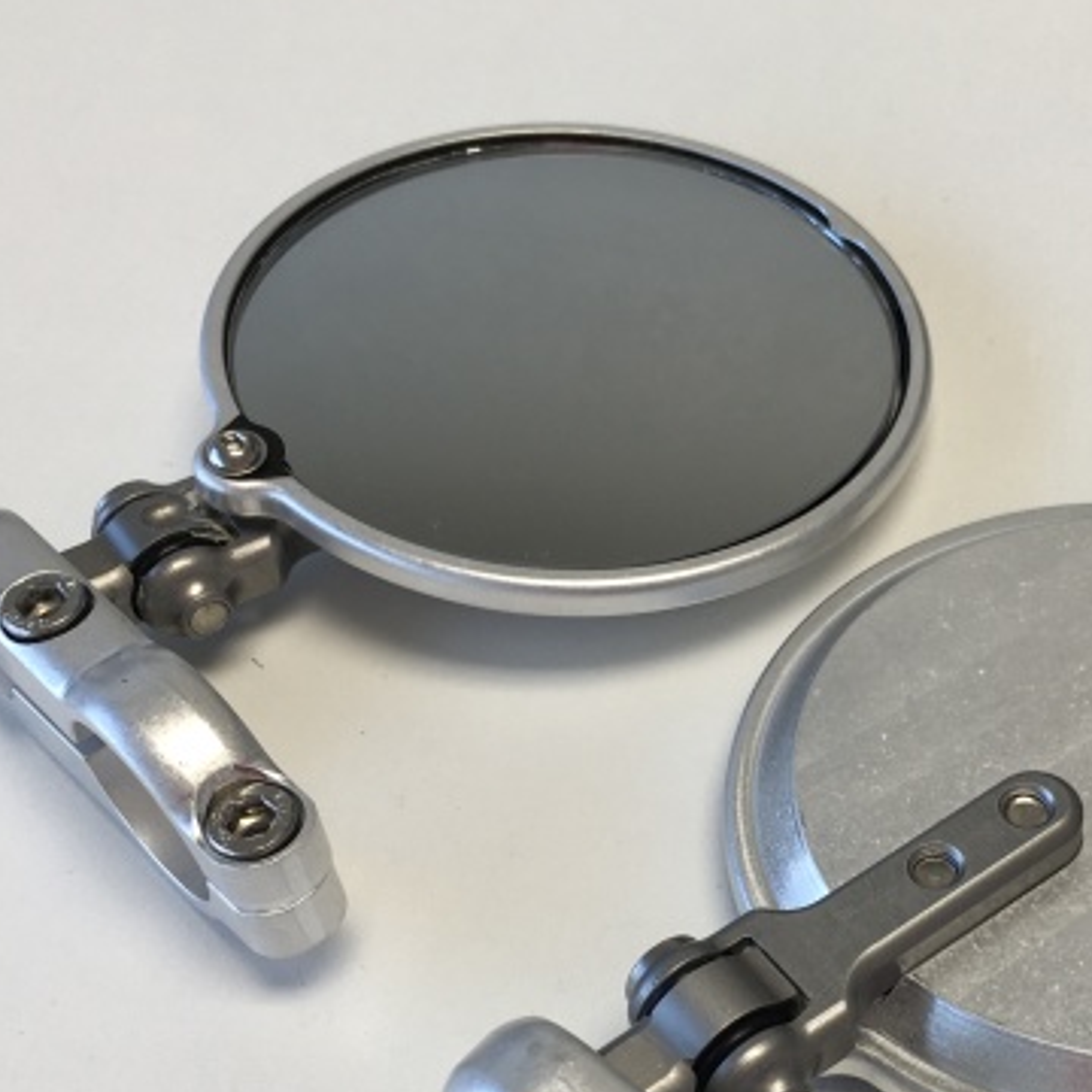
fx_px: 2034
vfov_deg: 29.5
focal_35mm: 57
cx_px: 825
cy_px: 828
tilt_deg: -52.9
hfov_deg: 29.6
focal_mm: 4.15
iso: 25
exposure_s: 1/60
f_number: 2.2
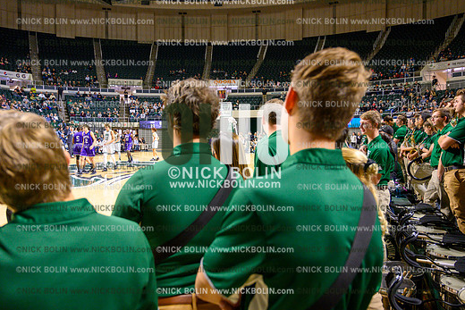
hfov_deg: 63.6
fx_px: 375
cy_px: 146
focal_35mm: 29
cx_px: 224
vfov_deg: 45.0
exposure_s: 1/200
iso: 3200
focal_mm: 26
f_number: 4.5
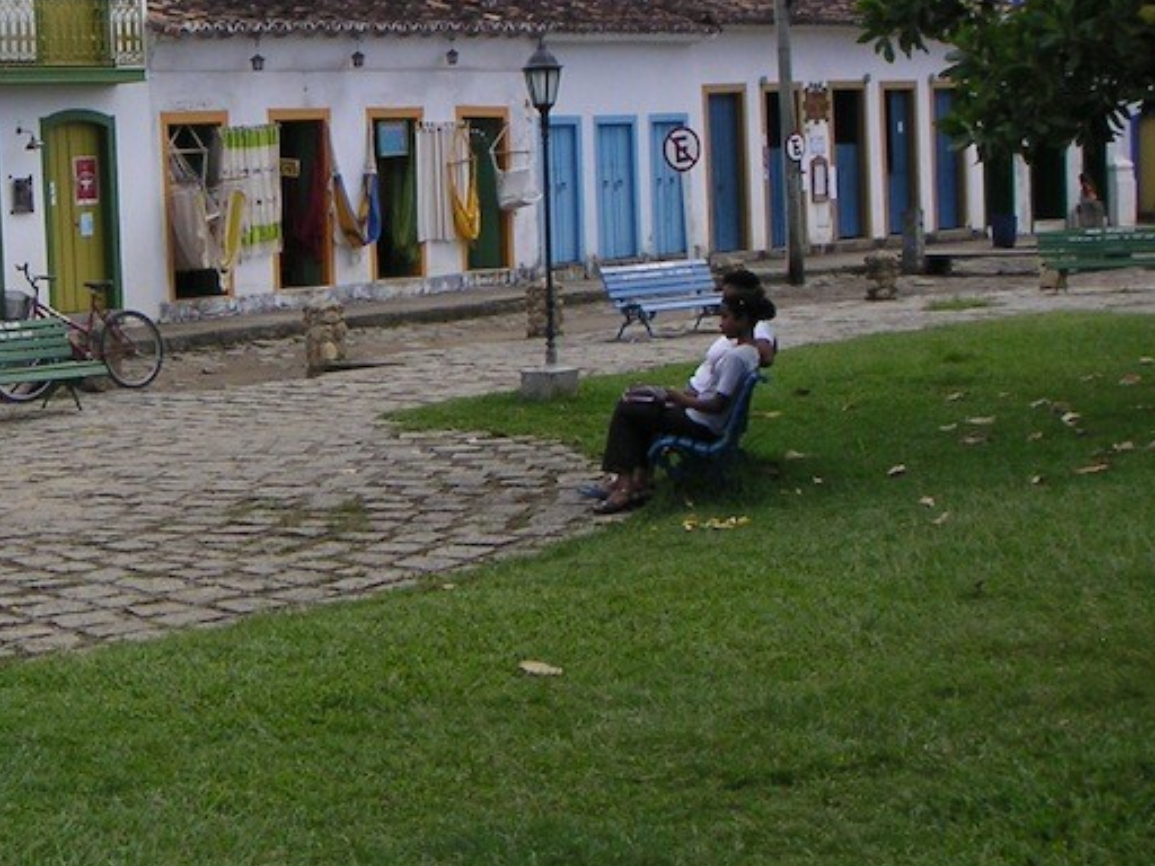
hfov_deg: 25.1
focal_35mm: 76
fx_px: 2536
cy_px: 316
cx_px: 174
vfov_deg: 19.3
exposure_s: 1/500
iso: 50
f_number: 2.8
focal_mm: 6
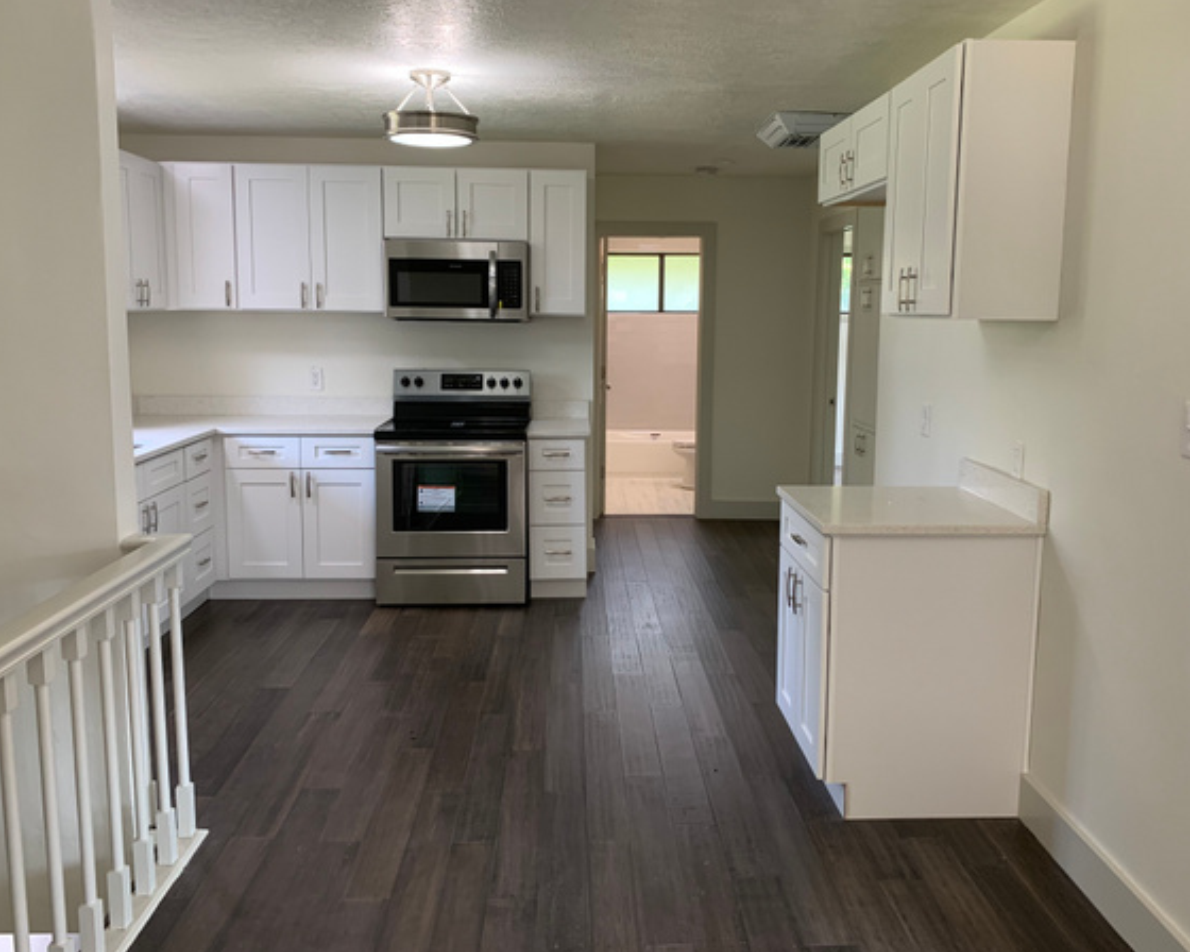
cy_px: 455
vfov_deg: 50.0
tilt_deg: -6.2
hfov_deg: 60.4
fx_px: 1021
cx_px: 599
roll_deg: -1.0
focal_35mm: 29
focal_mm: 4.25
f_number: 1.8
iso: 100
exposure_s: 1/86
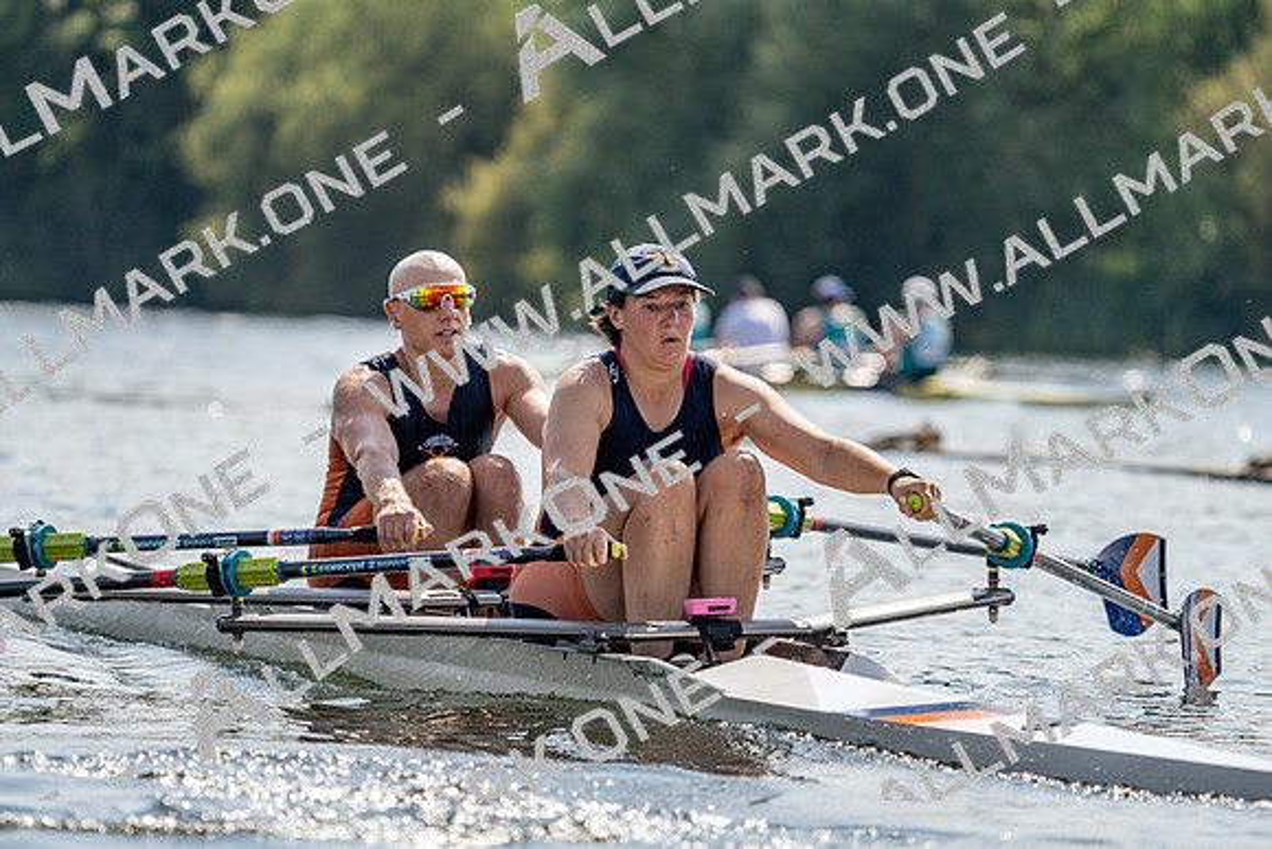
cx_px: 636
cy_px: 424
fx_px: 11521
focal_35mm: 326
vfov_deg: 4.2
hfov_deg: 6.3
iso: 250
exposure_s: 1/1600
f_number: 6.3
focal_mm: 326
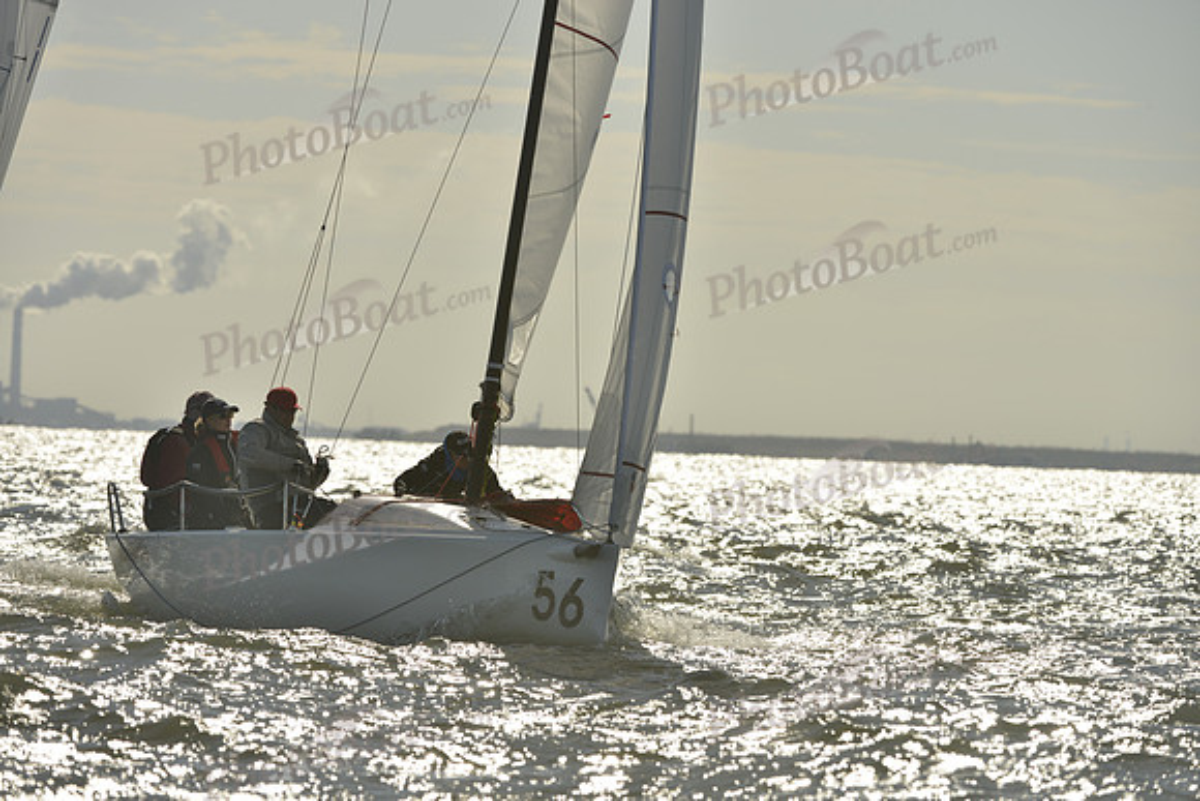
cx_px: 600
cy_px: 400
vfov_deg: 4.9
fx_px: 9335
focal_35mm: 280
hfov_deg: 7.4
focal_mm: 280
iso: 200
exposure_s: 1/1600
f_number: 8
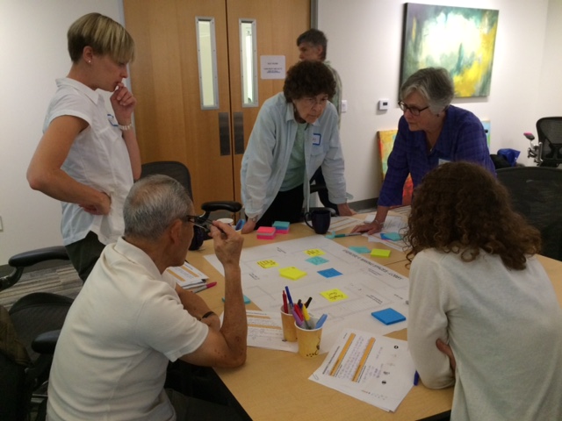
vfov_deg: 48.2
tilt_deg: -14.1
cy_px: 210
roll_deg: +1.0
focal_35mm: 29
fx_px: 471
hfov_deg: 61.7
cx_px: 281
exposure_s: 1/30
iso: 200
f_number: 2.2
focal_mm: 4.15
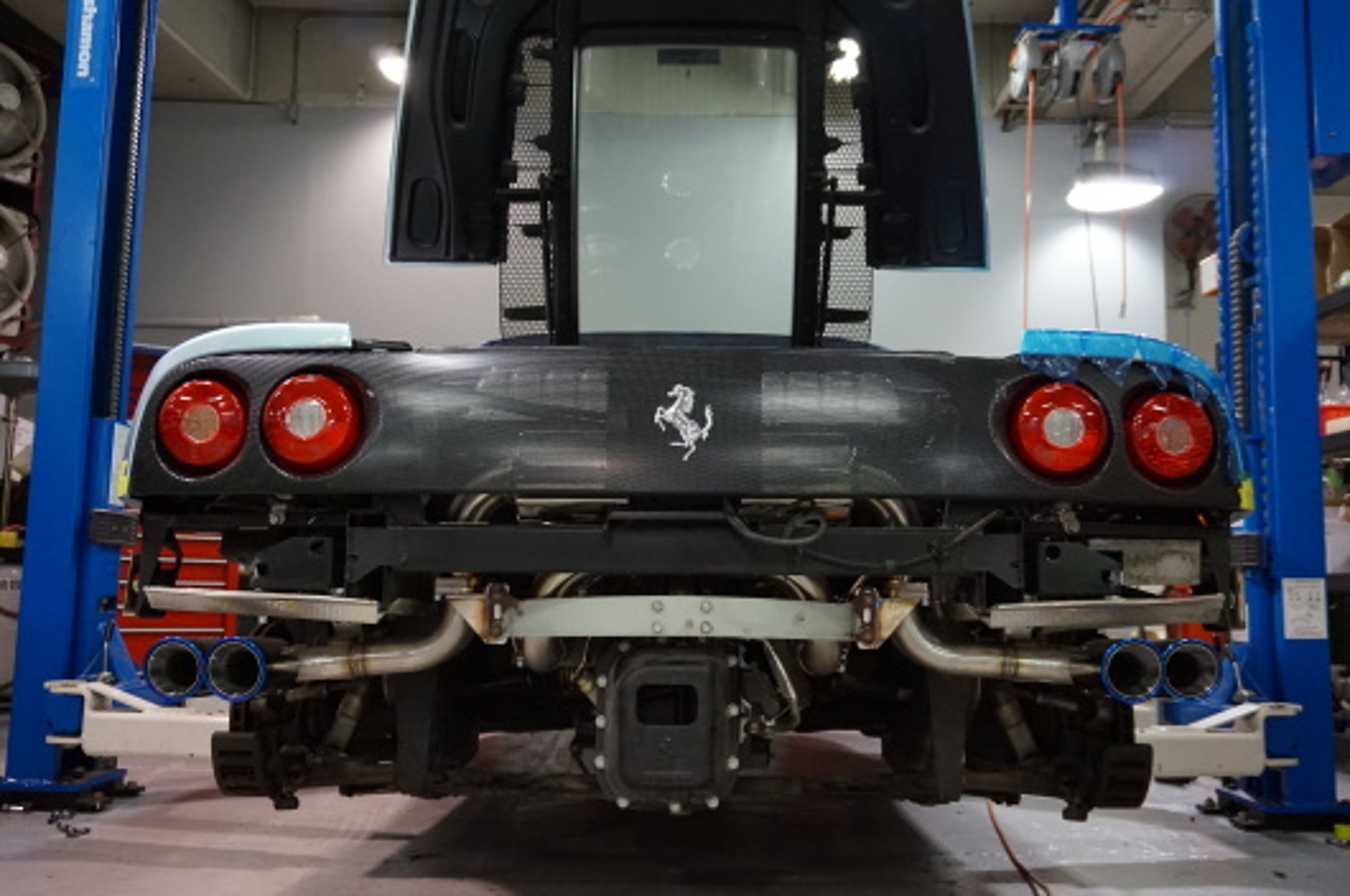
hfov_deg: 59.6
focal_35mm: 32
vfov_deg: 41.6
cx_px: 675
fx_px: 1180
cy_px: 448
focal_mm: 21
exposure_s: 1/160
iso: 2500
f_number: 4
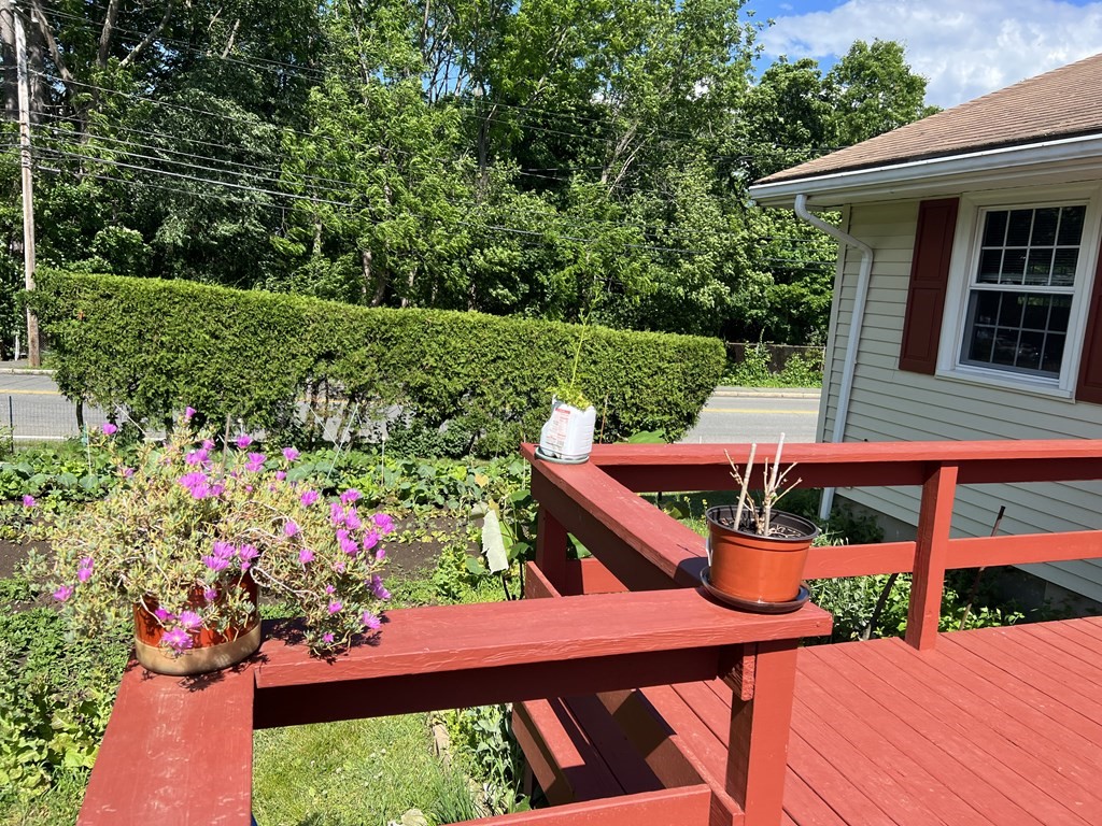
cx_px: 551
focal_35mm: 26
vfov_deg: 53.1
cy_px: 413
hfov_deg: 67.3
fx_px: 828
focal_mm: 5.7
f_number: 1.5
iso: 50
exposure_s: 1/2008
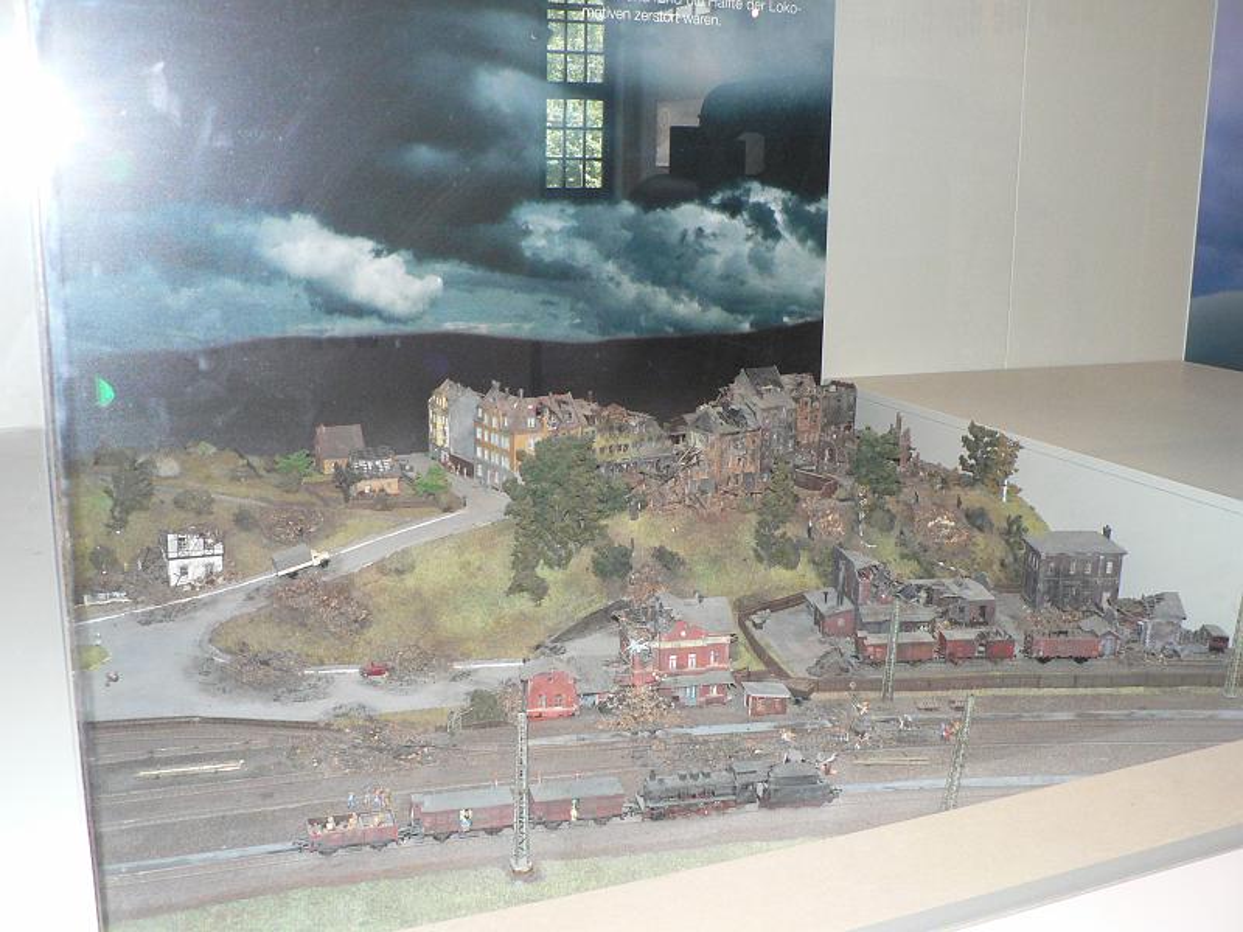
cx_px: 622
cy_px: 466
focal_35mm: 36
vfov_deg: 39.7
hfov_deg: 51.4
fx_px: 1293
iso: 300
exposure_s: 1/60
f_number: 2.8
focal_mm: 6
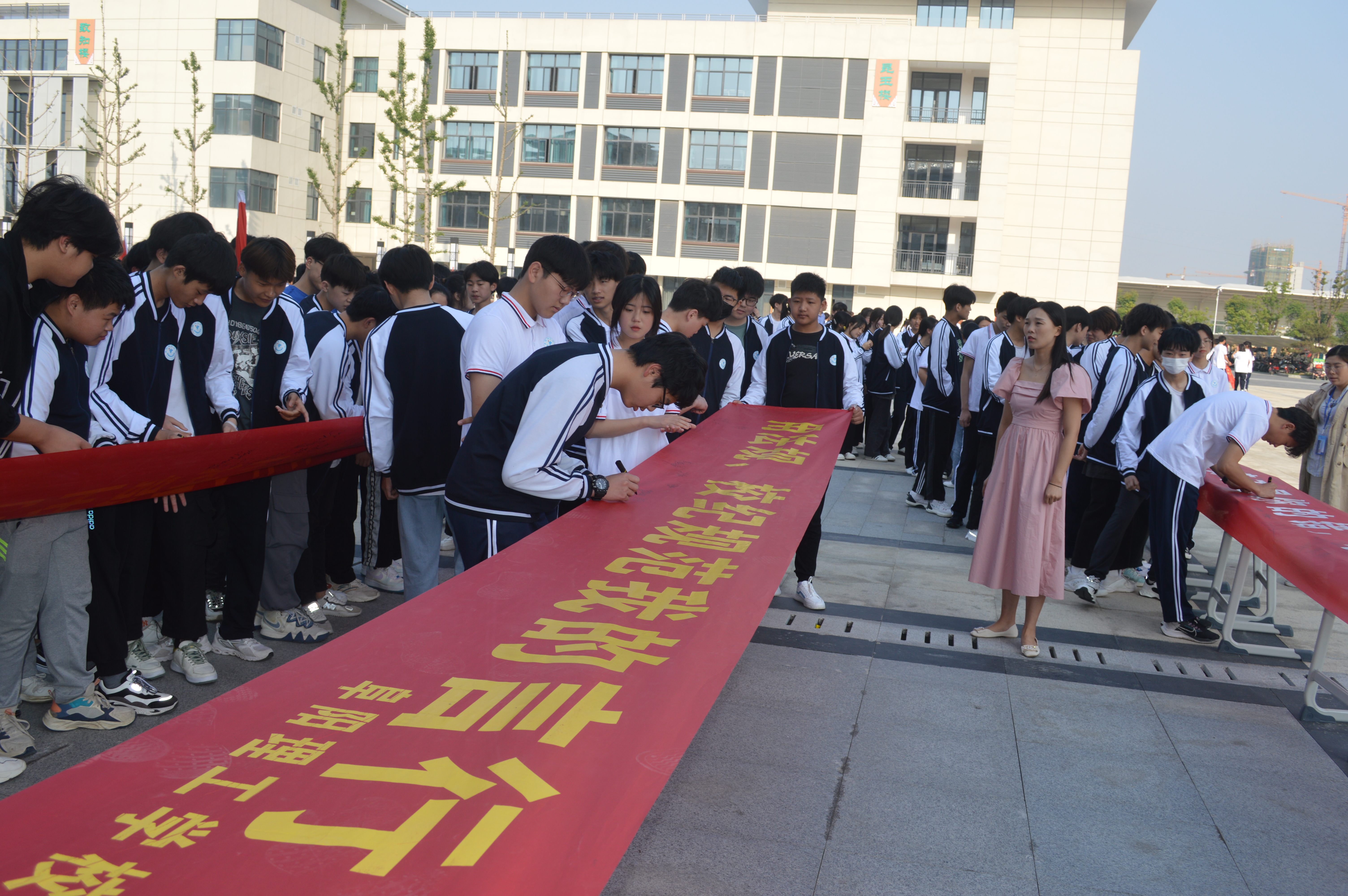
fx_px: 1122
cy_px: 448
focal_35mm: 30
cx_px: 674
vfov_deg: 43.5
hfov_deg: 62.0
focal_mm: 20
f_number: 6.3
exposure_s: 1/200
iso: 100
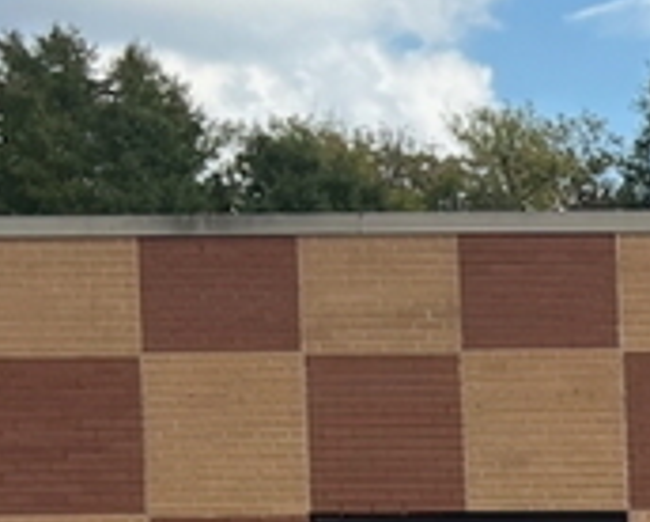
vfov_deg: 9.7
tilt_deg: -4.8
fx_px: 2908
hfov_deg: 11.6
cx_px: 1240
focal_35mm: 151
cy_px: 957
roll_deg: +1.0
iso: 50
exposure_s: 1/679
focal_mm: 5.96
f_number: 1.6
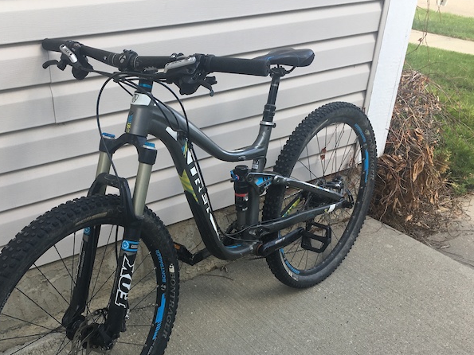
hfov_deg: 47.3
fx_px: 534
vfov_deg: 36.5
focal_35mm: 39
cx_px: 169
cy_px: 227
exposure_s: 1/191
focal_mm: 4.15
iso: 25
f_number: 2.2
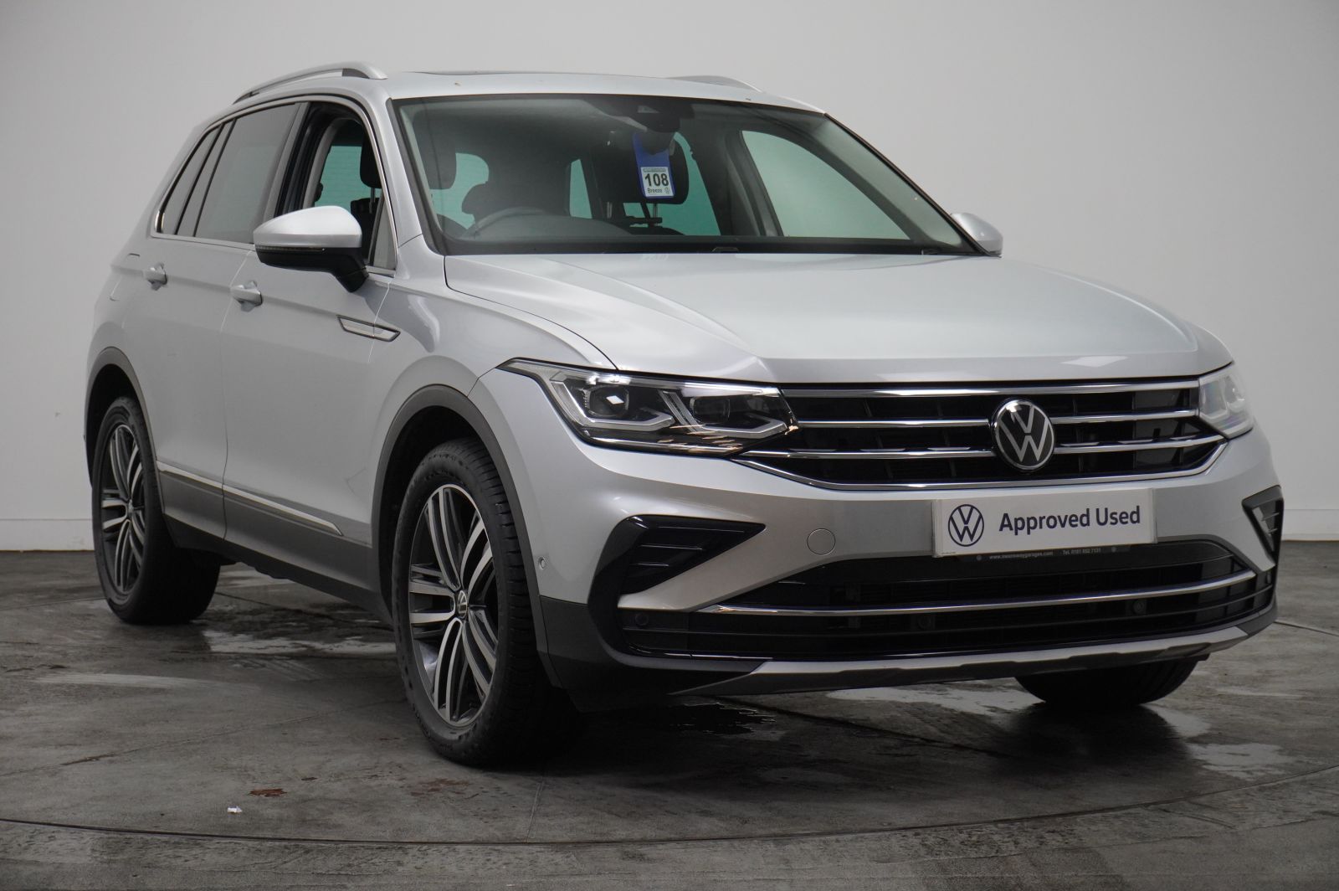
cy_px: 446
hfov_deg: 29.9
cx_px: 670
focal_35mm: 68
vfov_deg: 20.1
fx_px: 2508
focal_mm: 45
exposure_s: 1/200
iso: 1600
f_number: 5.6
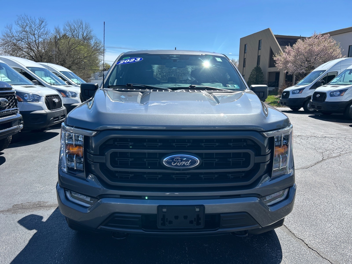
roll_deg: -2.6
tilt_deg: -7.8
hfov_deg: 67.3
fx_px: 264
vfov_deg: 53.1
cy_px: 132
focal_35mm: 26
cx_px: 176
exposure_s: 1/2841
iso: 50
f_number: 1.5
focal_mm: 5.7
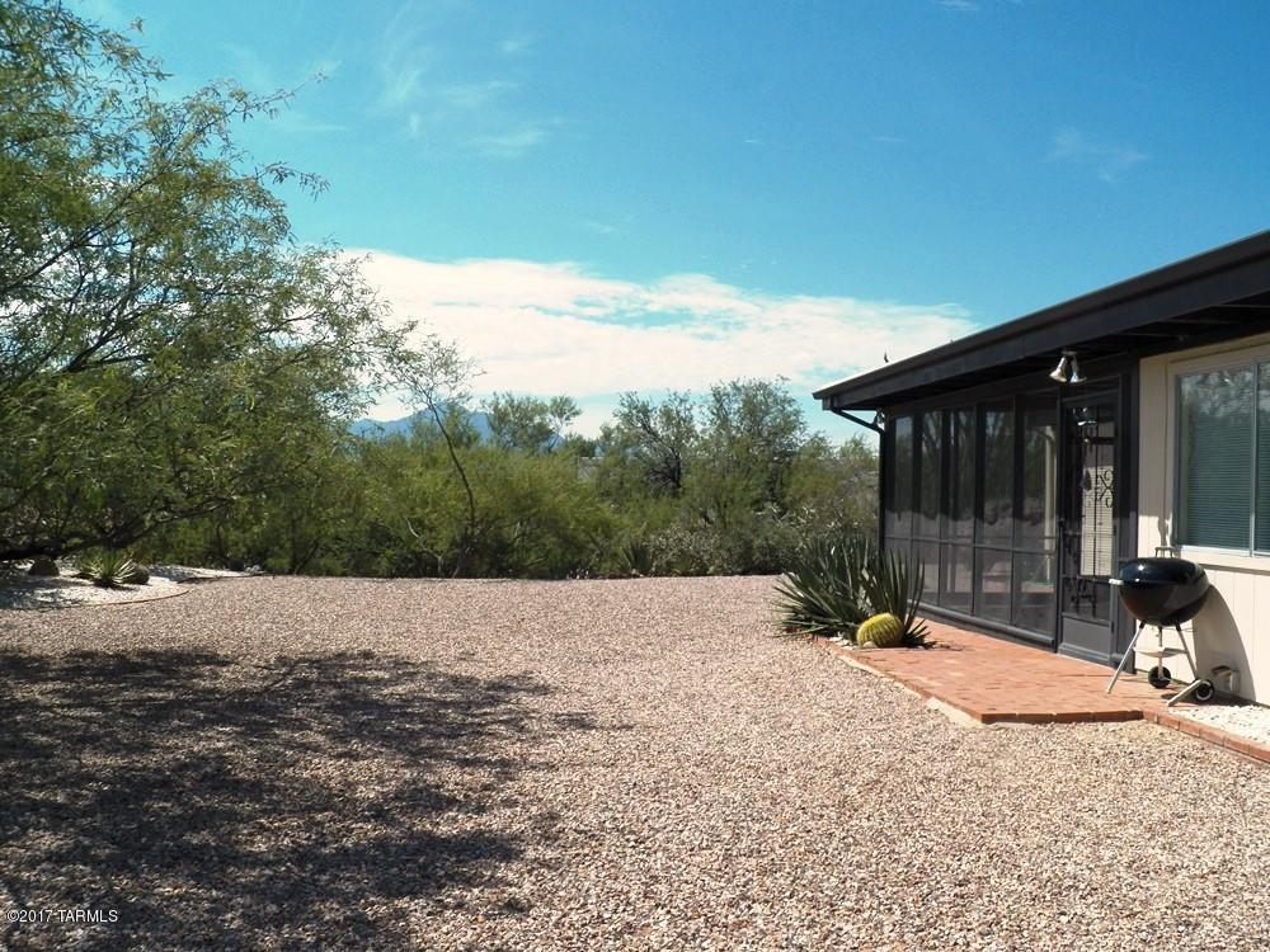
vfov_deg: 45.4
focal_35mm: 31
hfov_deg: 58.4
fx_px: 1137
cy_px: 476
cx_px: 635
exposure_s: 1/1600
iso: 125
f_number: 4.5
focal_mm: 5.5
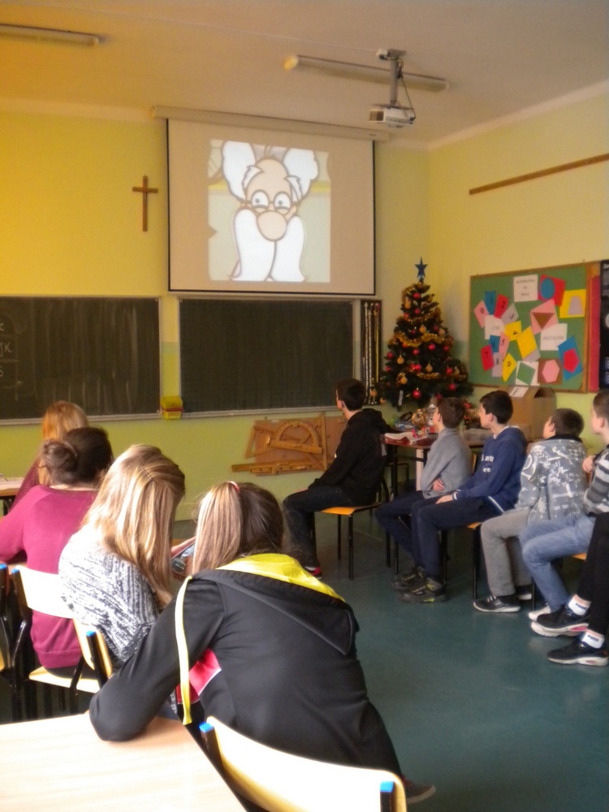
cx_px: 304
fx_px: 821
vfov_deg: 52.6
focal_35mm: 35
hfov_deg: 40.7
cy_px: 406
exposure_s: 1/46.3
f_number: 3.1
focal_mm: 6.3
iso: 400
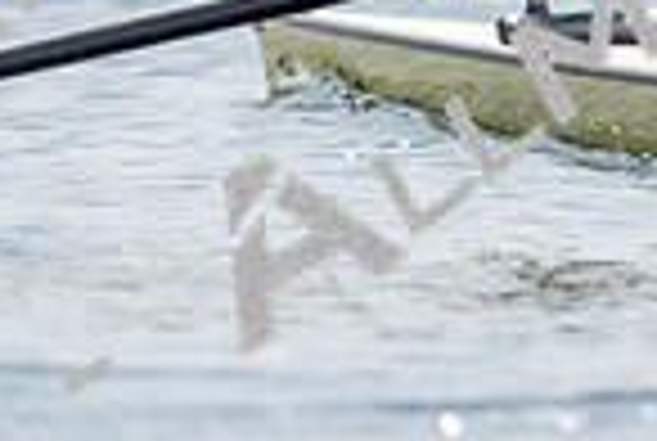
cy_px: -344
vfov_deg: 0.8
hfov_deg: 1.1
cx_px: 1138
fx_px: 32771
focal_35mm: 1792
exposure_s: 1/1600
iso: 200
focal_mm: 452
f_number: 6.3
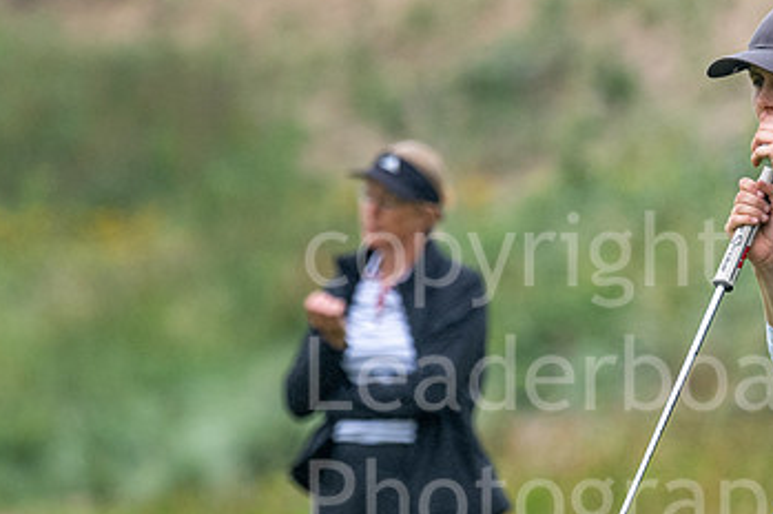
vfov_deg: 1.5
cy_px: 356
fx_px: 20079
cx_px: 664
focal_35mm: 936
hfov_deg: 2.2
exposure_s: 1/1600
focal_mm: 300
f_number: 5
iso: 500
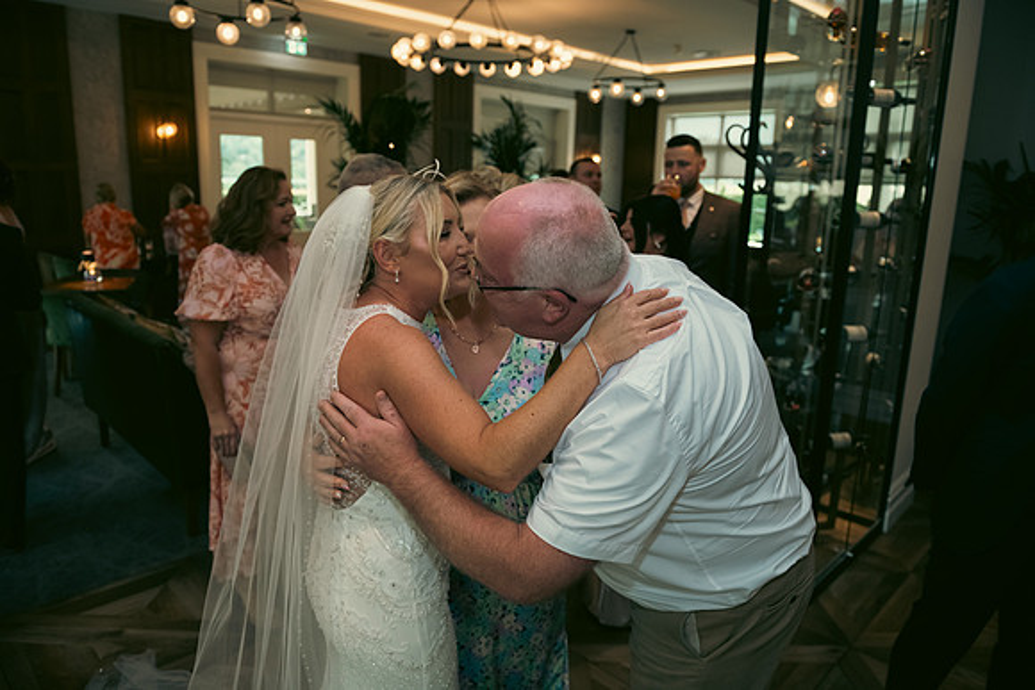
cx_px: 518
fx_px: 690
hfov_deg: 73.7
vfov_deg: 53.2
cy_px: 345
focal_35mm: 24
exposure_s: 1/160
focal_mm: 24
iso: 800
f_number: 3.5
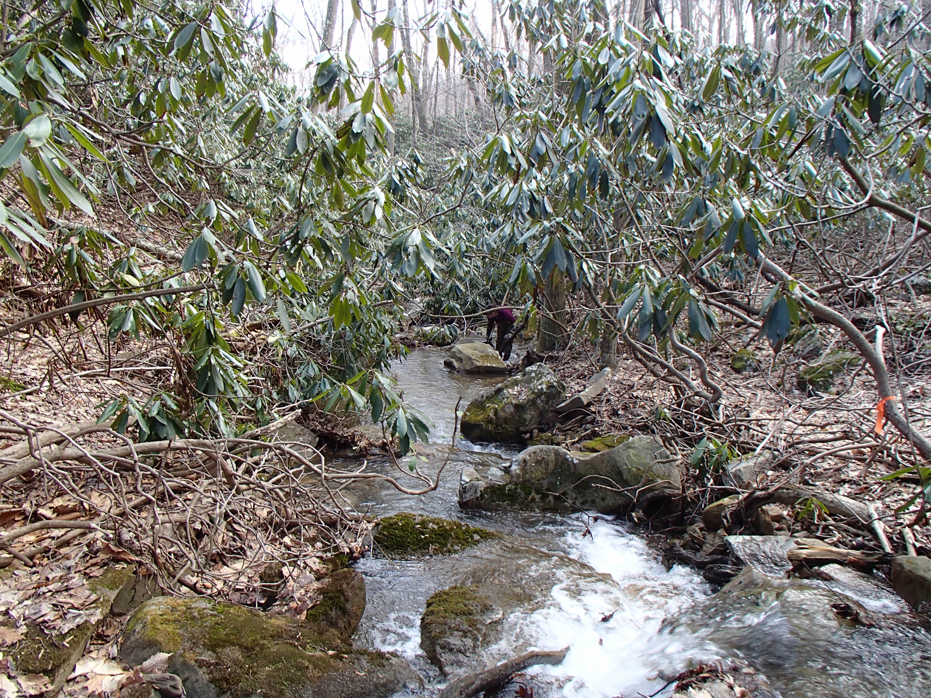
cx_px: 466
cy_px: 349
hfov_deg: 63.4
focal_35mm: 28
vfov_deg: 49.7
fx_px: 753
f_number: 3.9
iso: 200
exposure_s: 1/60
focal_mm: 5
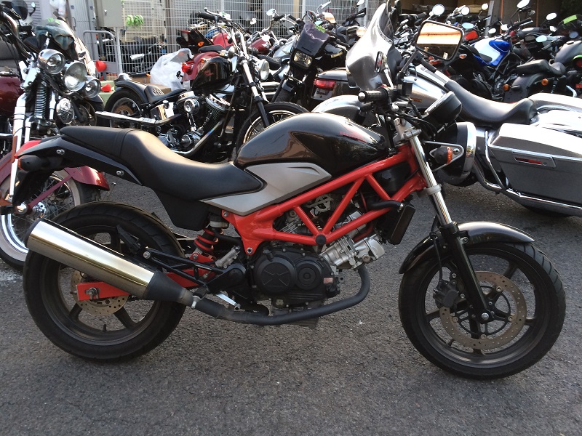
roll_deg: -1.3
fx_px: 488
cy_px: 218
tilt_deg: -22.3
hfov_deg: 61.7
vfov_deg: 48.2
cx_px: 291
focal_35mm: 29
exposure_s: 1/30
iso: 64
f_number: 2.2
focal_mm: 4.15
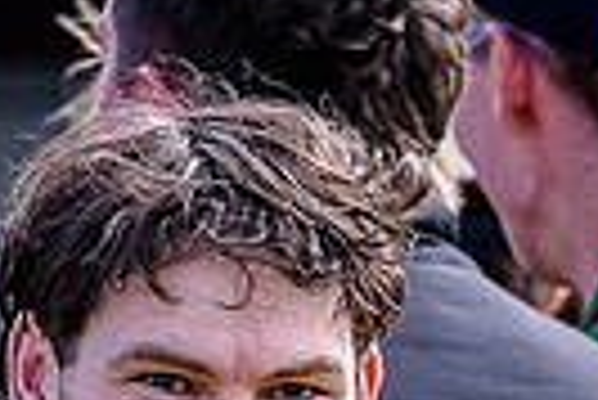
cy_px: 766
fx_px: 31994
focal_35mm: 1924
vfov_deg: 0.7
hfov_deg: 1.1
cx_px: 157
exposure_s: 1/1600
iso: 1400
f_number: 5.6
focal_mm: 170
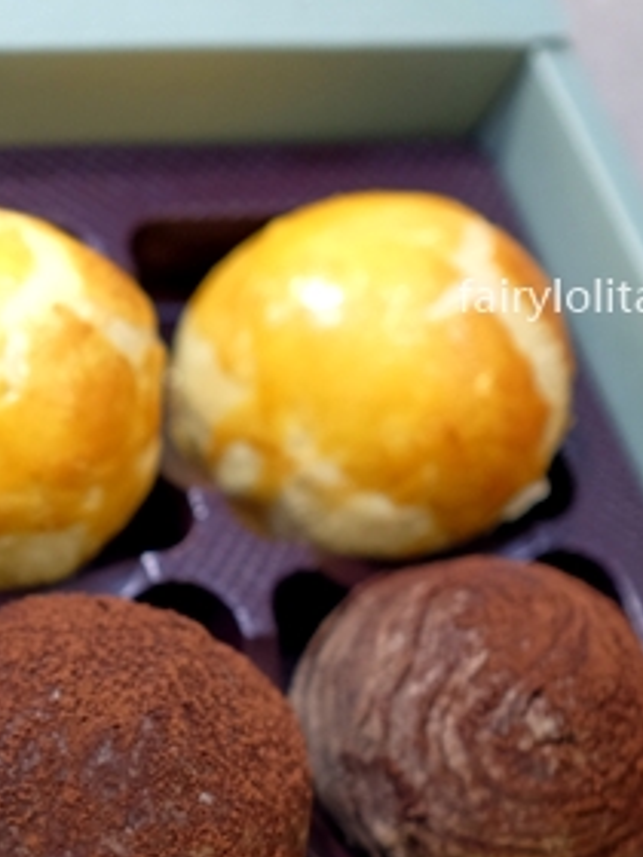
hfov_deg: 13.1
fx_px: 2675
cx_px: -263
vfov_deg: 18.0
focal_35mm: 108
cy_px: 756
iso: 400
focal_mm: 23
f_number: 2.2
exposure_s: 1/58
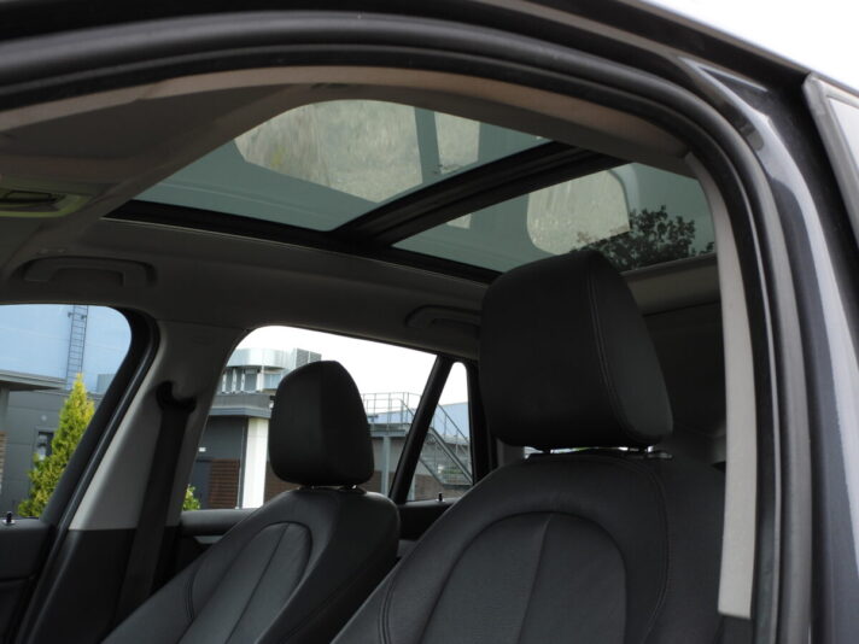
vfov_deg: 35.1
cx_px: 430
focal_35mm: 41
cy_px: 322
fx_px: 1017
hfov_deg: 45.8
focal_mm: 7.4
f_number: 3.2
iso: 100
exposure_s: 1/200
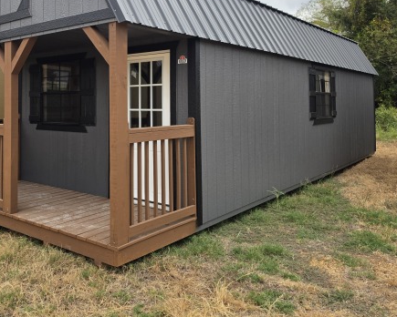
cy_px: 103
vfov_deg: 43.8
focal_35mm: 33
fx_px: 388
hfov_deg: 53.6
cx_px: 148
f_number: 1.4
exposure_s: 1/4331
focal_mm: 6.5
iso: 64
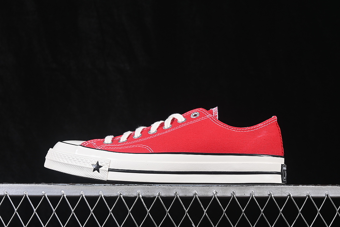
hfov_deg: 27.0
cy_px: 114
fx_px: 708
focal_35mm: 75
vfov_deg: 18.2
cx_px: 170
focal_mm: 50
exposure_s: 1/80
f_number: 8
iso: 160
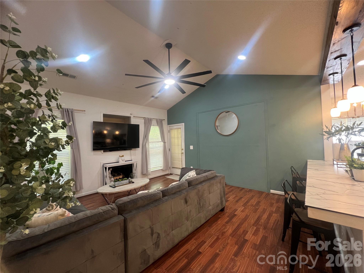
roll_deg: +1.8
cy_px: 136
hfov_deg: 106.2
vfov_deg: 89.9
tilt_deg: +2.0
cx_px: 182
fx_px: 137
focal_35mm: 13
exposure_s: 1/60
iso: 160
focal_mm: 1.57
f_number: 1.8
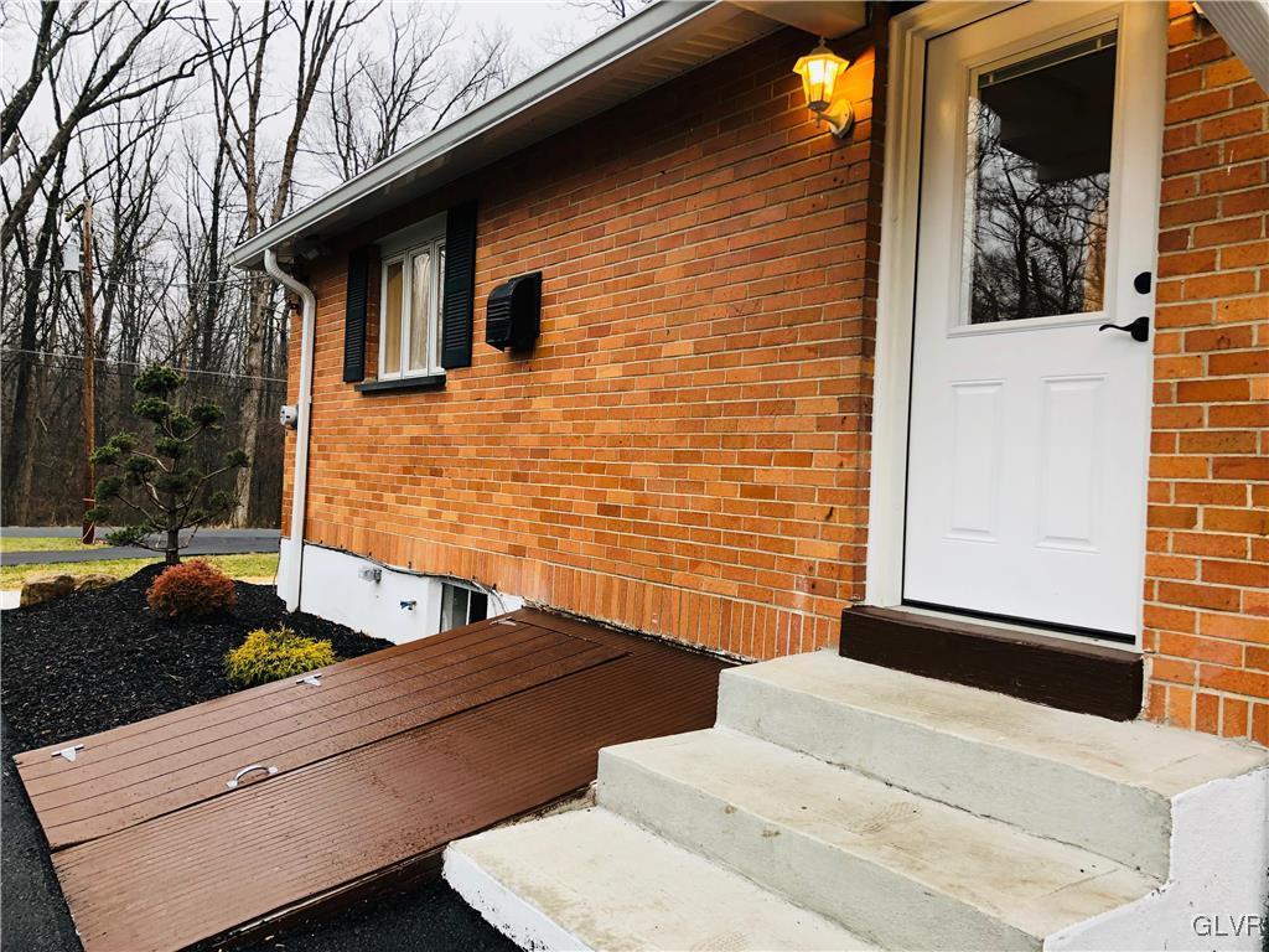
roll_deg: -3.0
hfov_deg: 63.4
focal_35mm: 28
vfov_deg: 49.7
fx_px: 1026
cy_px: 476
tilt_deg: -0.3
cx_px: 634
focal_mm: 3.99
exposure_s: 1/120
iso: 64
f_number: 1.8
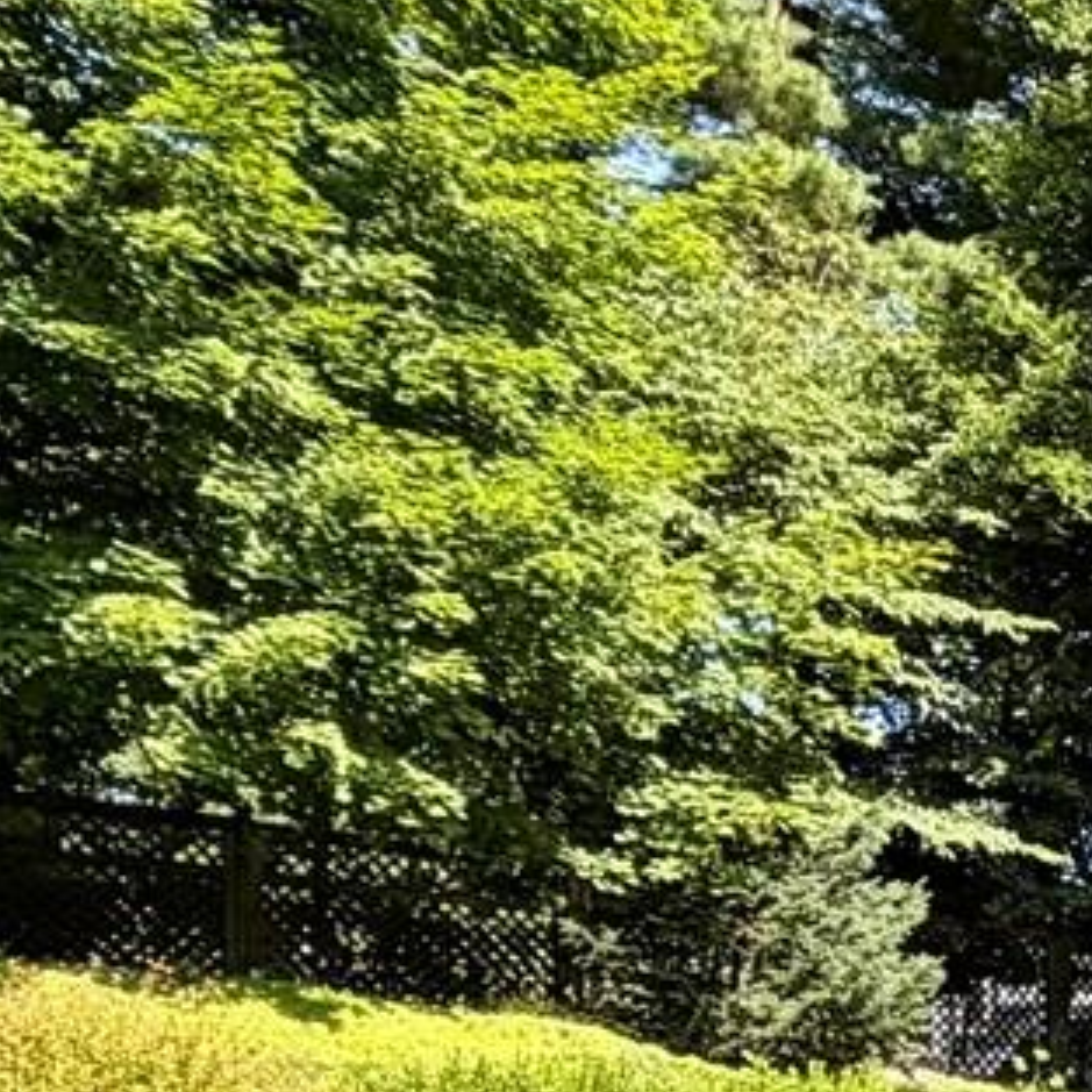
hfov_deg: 17.0
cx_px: 2058
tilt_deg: -0.8
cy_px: 1350
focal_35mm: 81
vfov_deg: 19.9
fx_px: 2891
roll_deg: +2.0
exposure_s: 1/502
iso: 50
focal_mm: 2.22
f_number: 2.2
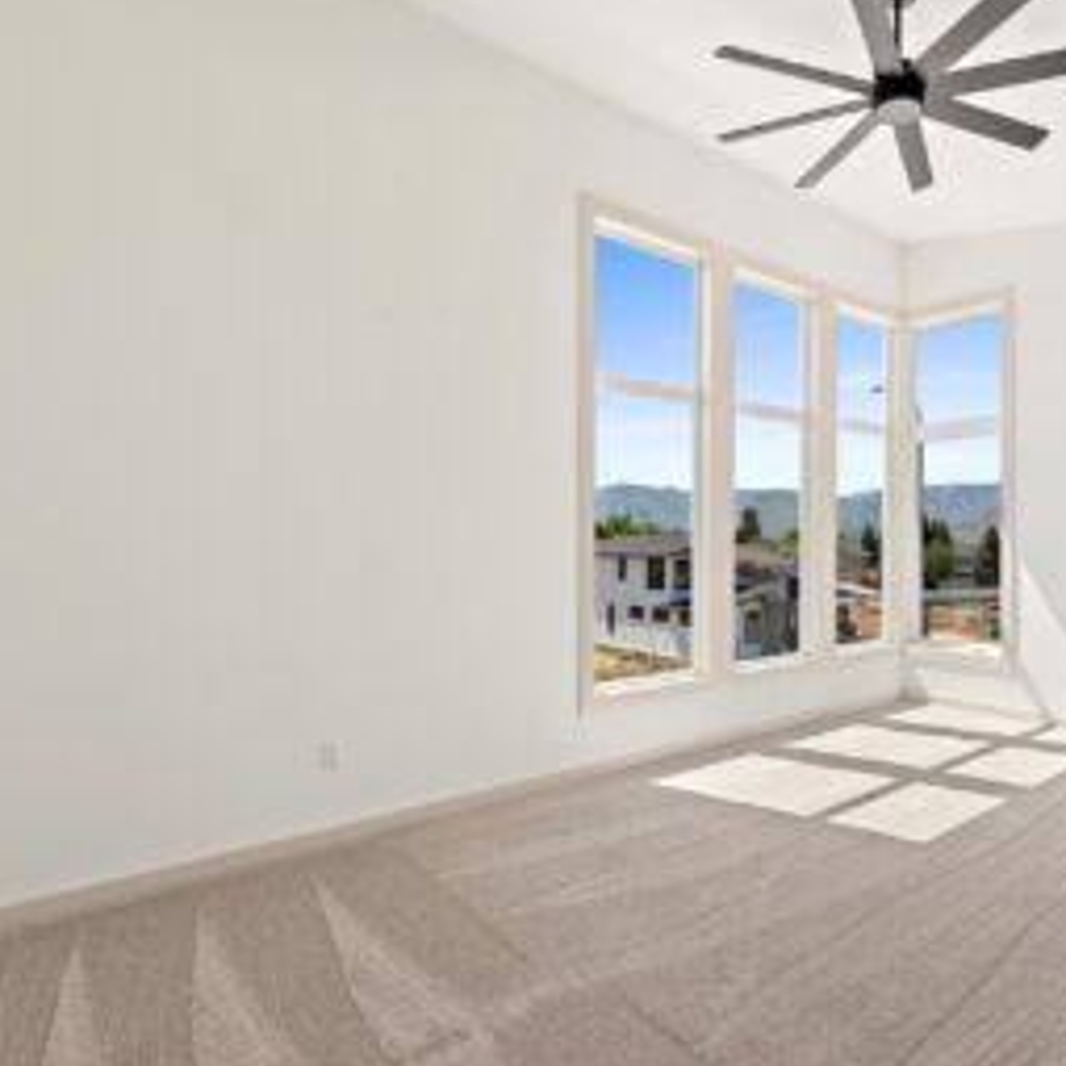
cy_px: 529
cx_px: 727
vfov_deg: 74.8
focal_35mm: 20
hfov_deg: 72.1
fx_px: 697
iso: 200
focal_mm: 15
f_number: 8
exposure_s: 1/100
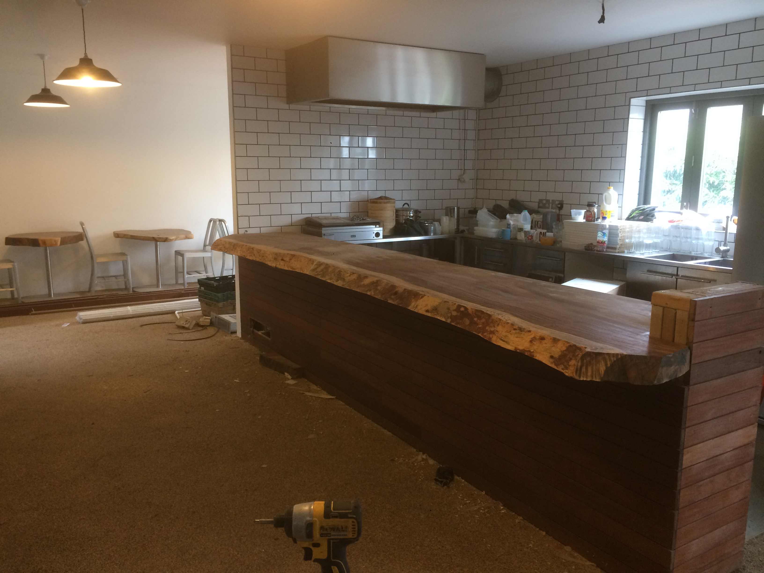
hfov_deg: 61.7
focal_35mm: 29
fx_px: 640
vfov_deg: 48.2
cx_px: 382
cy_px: 286
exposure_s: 1/33
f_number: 2.2
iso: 160
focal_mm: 4.15
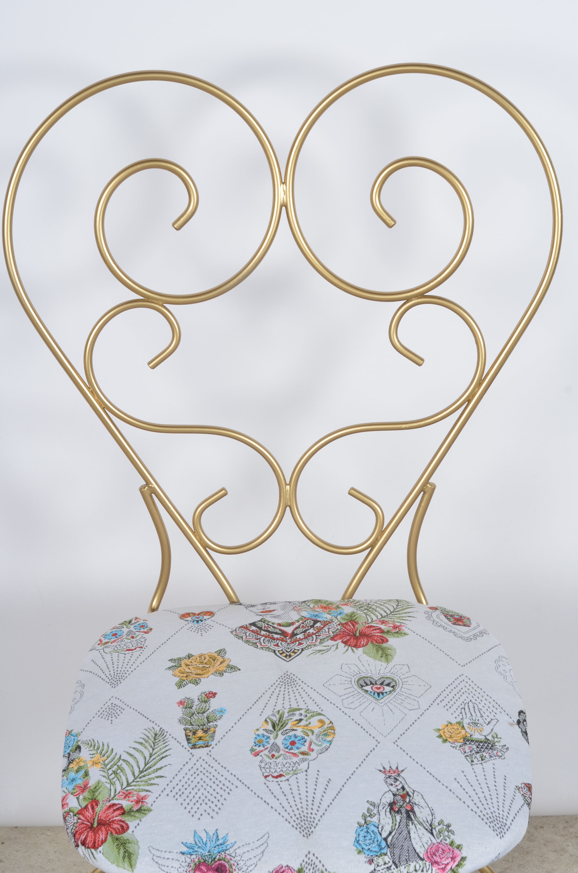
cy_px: 436
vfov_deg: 27.0
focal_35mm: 75
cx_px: 289
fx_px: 1814
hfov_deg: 18.1
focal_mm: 50
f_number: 10
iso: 100
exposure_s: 1/125
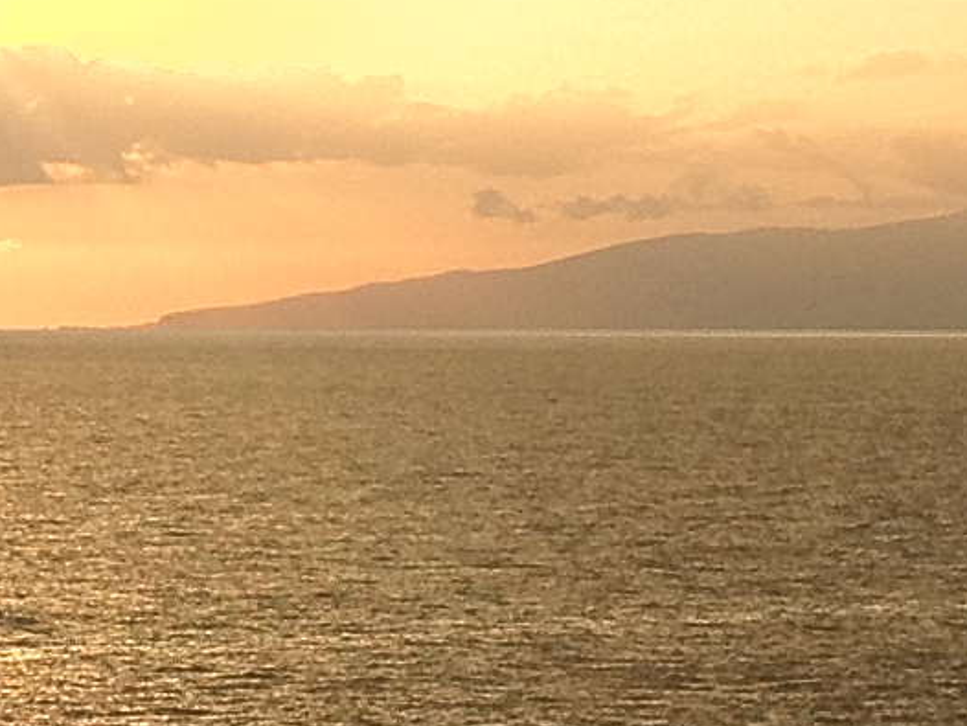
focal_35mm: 217
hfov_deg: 9.0
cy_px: -86
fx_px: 6065
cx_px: -243
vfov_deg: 6.8
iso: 64
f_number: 2.4
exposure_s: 1/1453
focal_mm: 4.28
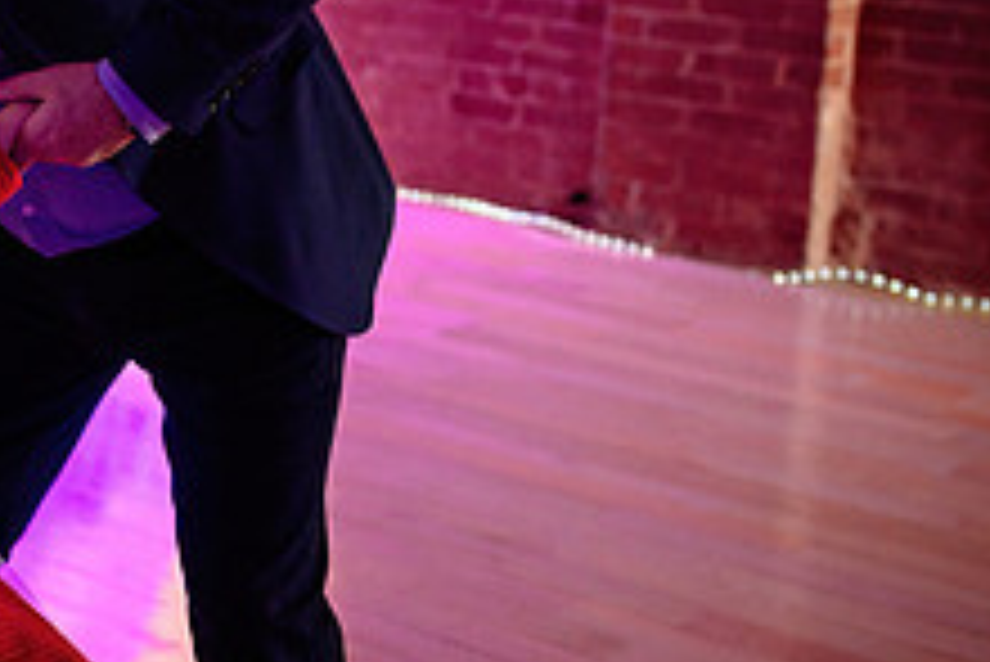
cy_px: 163
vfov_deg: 16.4
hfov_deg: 22.4
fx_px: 2284
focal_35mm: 83
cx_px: -220
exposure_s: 1/250
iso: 1600
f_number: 2
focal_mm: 28
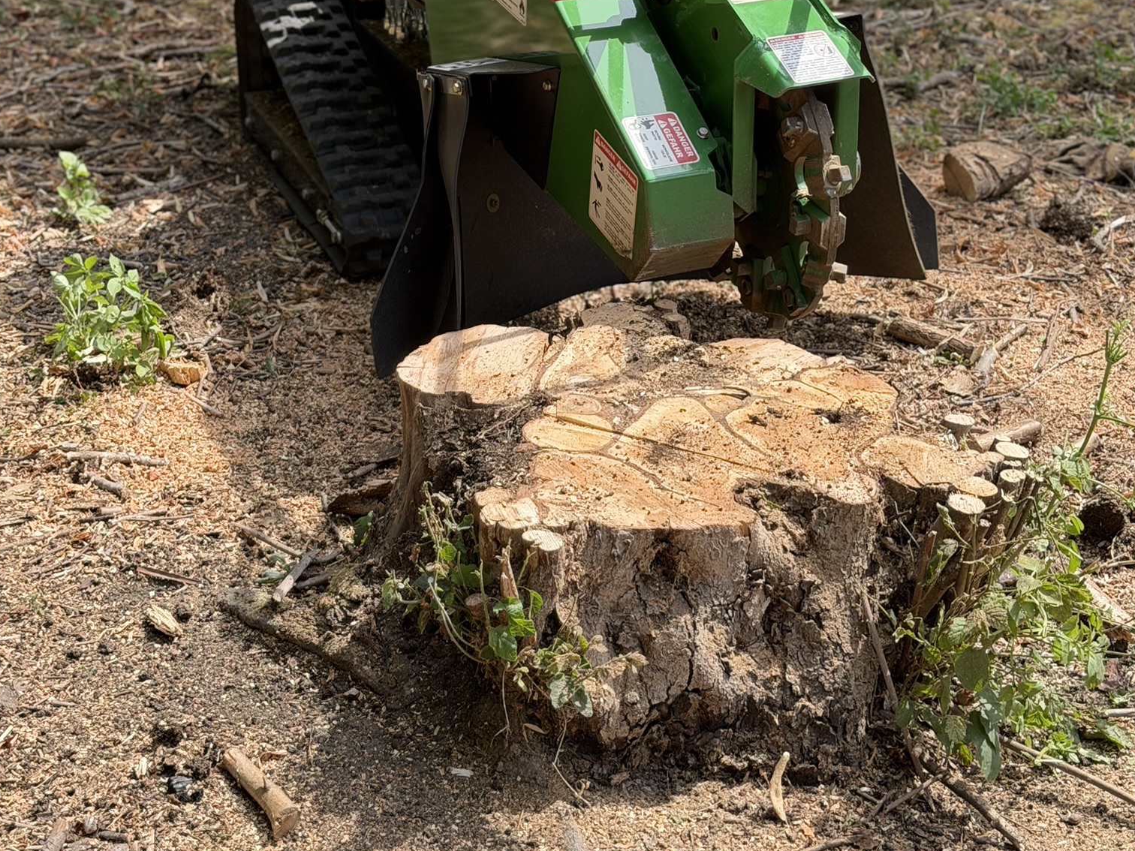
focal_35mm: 65
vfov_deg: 22.4
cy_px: 236
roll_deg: -0.4
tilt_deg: -21.1
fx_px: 2131
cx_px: 565
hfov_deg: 29.8
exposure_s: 1/1377
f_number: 1.78
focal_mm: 6.76
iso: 64
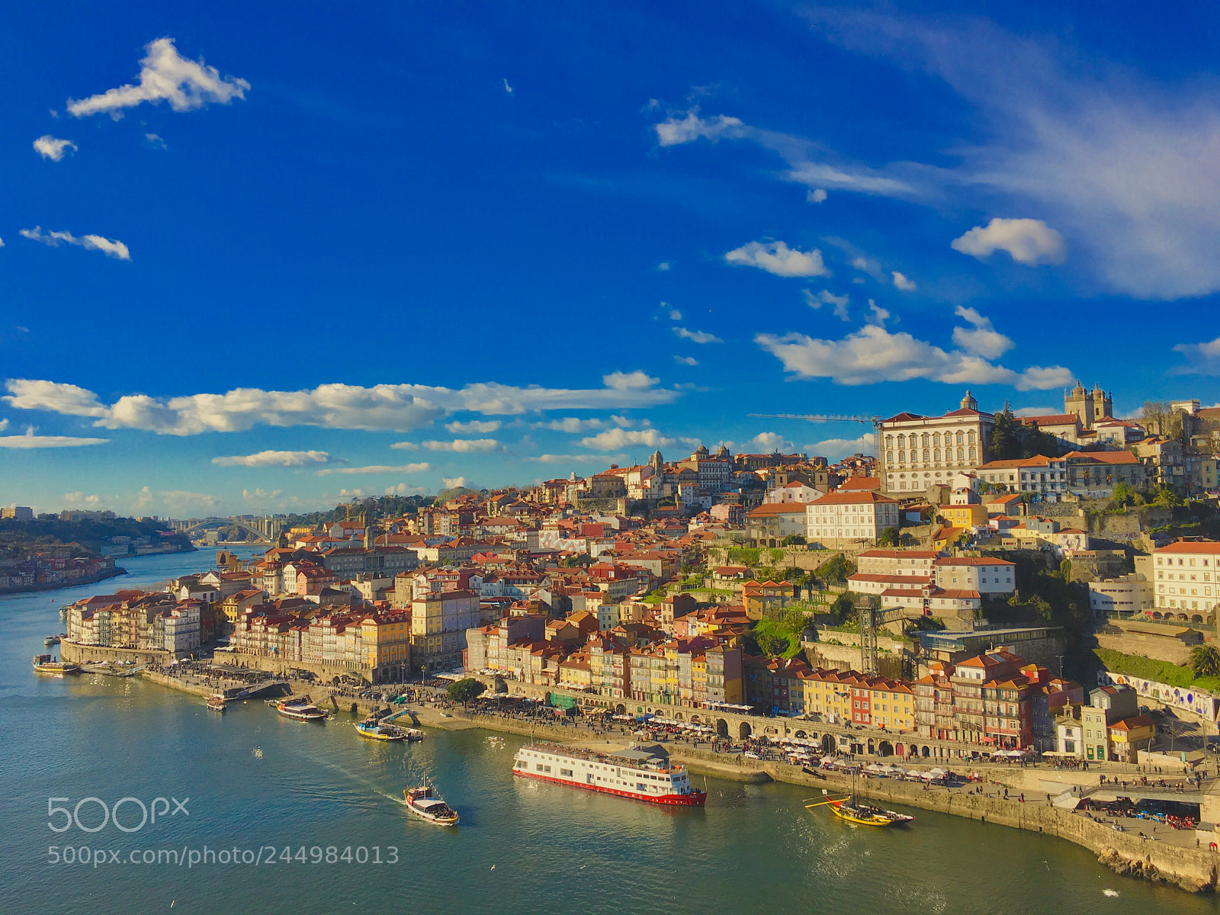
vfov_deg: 48.2
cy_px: 458
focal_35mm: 29
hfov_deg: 61.7
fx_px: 1022
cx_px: 610
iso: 25
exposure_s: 1/1672
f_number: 2.2
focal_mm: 4.15
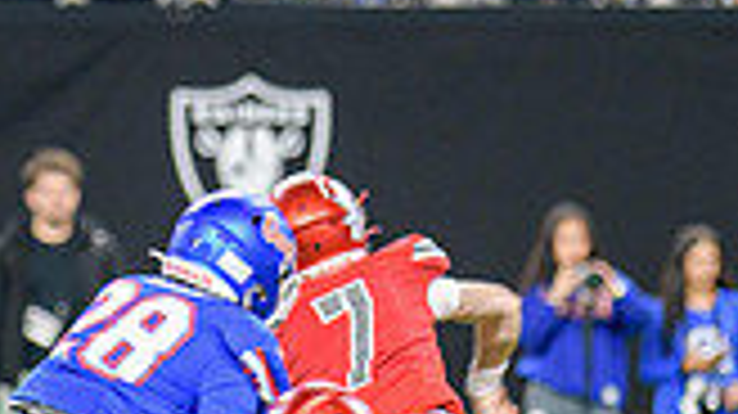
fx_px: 15234
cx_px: 351
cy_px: 227
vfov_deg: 1.6
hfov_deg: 2.8
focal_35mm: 779
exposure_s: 1/400
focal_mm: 210
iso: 1000
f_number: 2.8
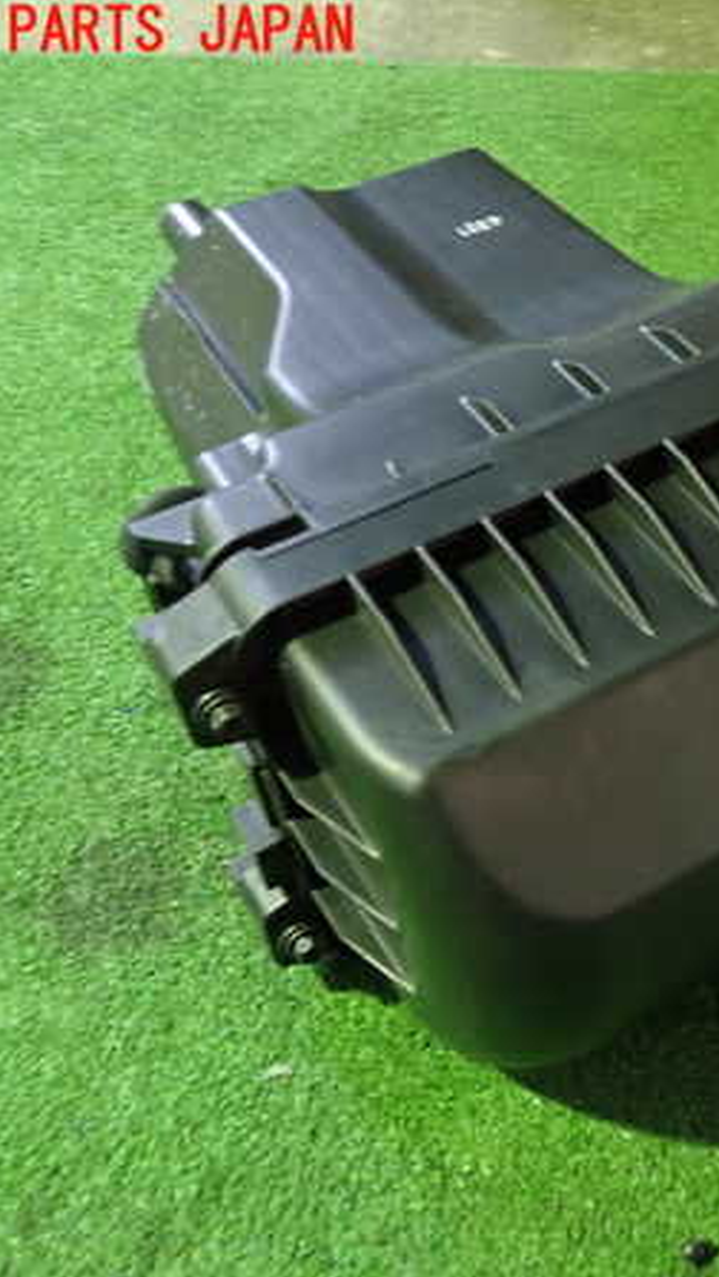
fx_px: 1491
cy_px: 641
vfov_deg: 46.4
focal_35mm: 44
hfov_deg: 25.9
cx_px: 693
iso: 800
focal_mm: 5.4
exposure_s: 1/25
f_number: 2.3
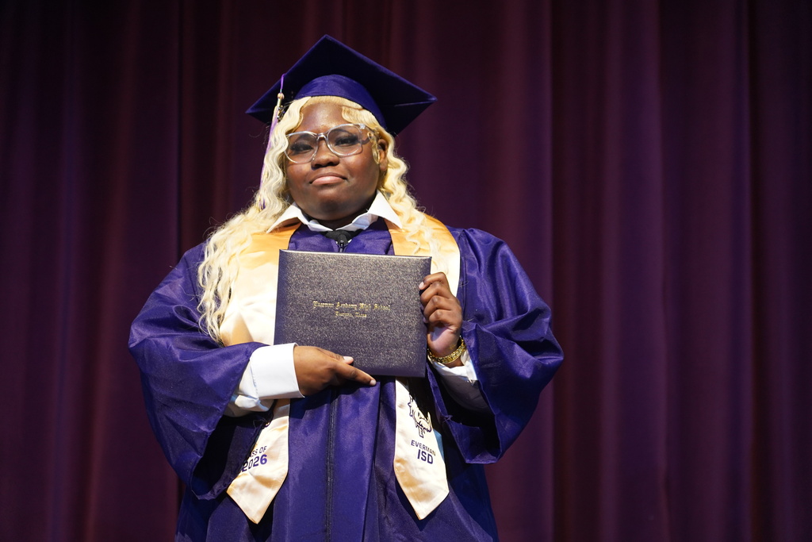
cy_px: 271
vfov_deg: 15.2
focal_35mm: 90
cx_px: 406
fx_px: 2030
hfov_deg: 22.6
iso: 3200
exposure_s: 1/160
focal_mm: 90
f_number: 4
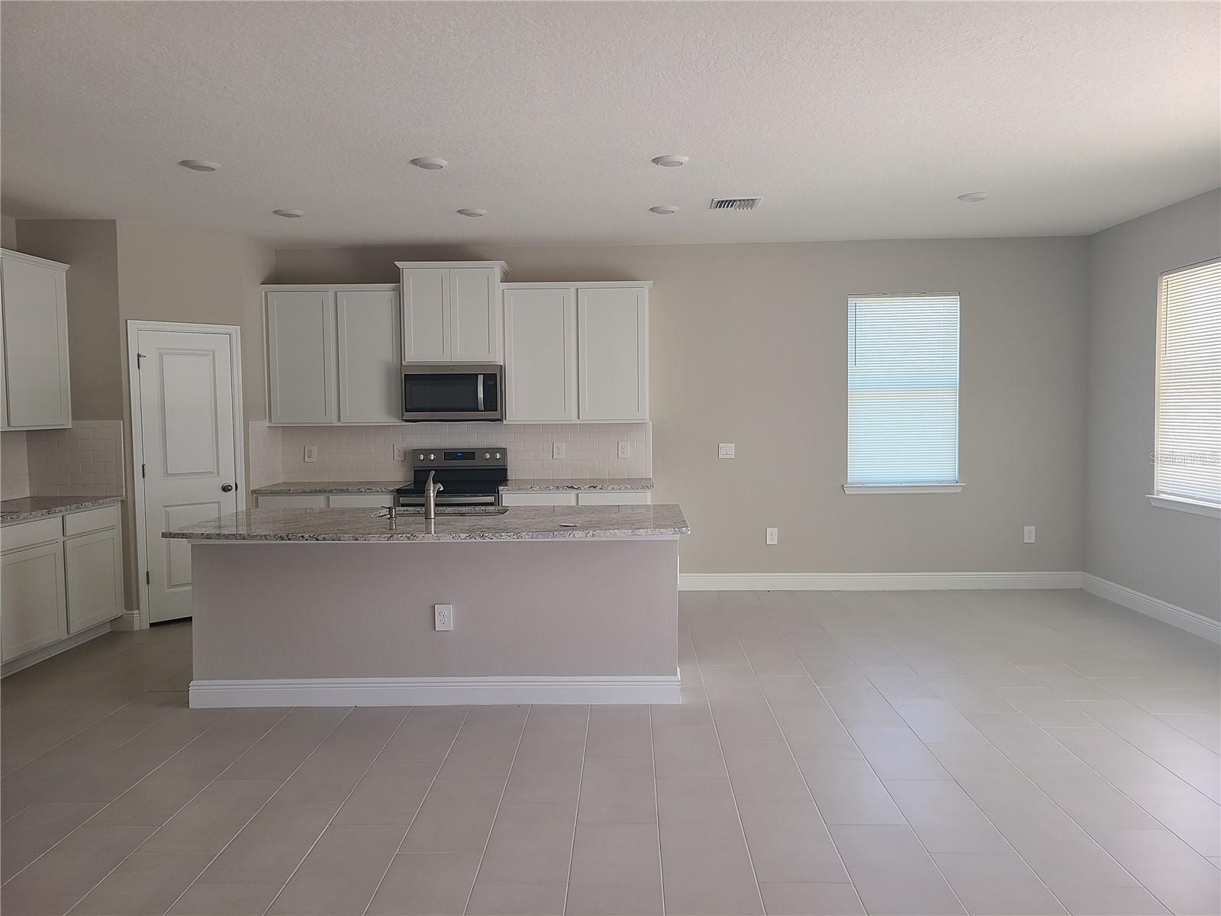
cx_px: 610
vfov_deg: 53.1
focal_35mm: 26
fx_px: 917
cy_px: 458
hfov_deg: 67.3
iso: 50
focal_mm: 5.4
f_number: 1.8
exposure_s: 1/120
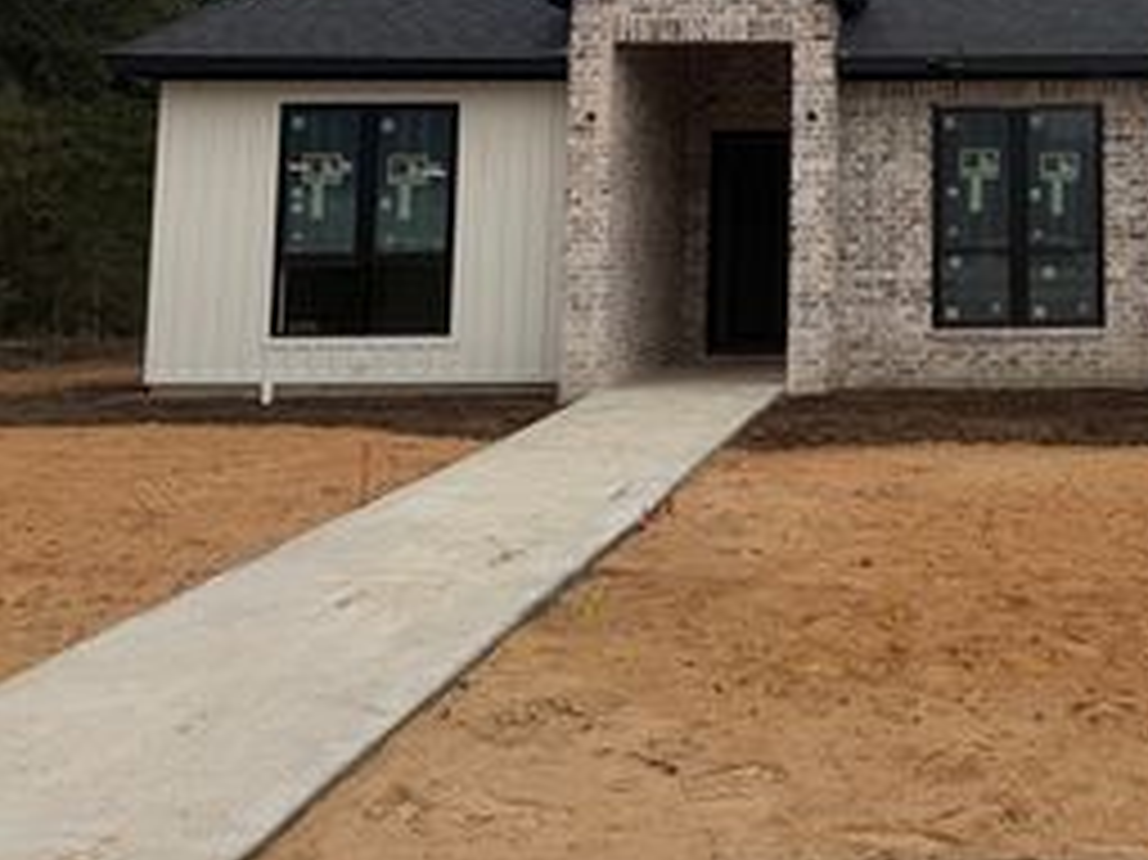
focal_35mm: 47
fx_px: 1558
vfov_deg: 29.4
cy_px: 61
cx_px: 1044
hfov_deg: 37.6
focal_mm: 6.76
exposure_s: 1/4975
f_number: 1.78
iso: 80
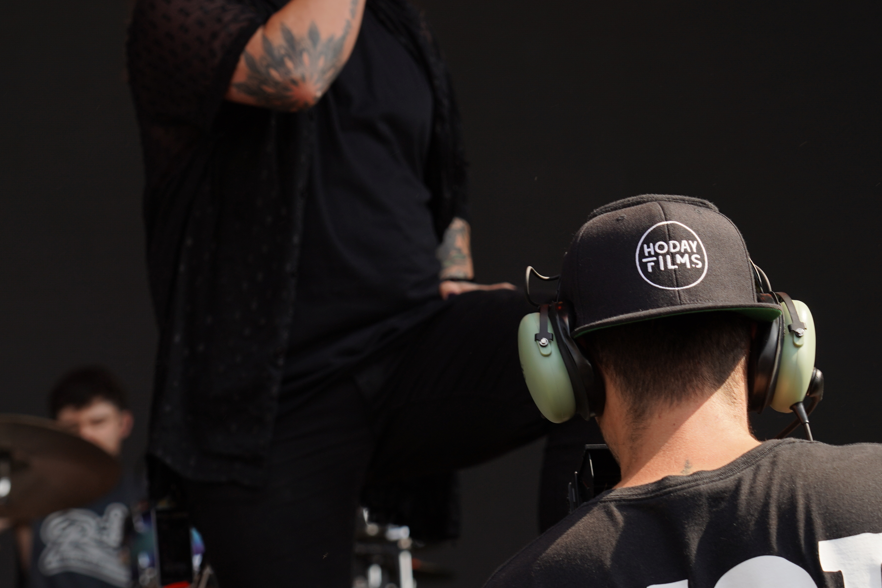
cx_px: 342
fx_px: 4311
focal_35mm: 176
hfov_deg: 11.7
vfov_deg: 7.8
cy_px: 306
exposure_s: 1/320
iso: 100
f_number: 6.3
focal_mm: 105
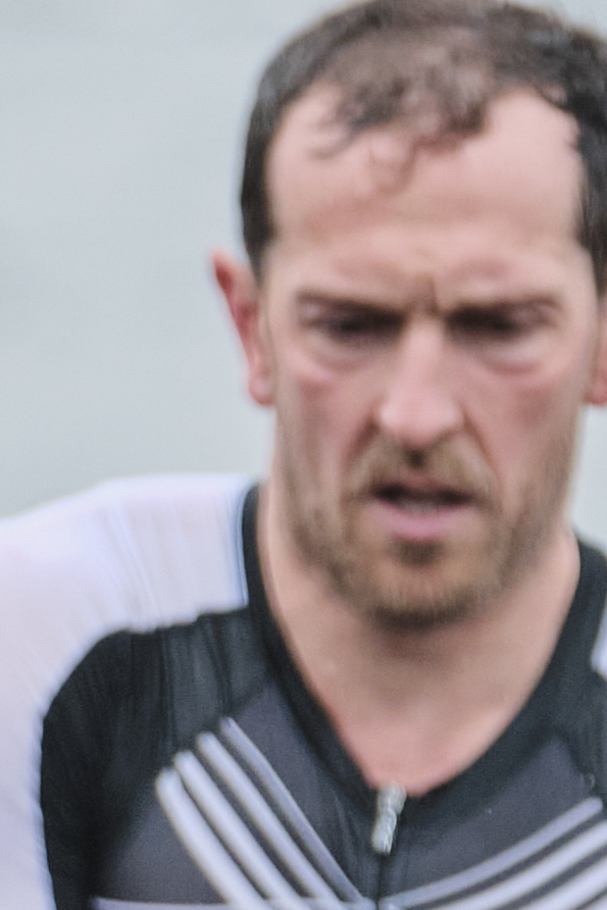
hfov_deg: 1.0
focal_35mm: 1426
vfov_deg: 1.4
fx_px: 36049
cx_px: 716
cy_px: 460
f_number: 2.8
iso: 320
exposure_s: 1/1600
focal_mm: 140
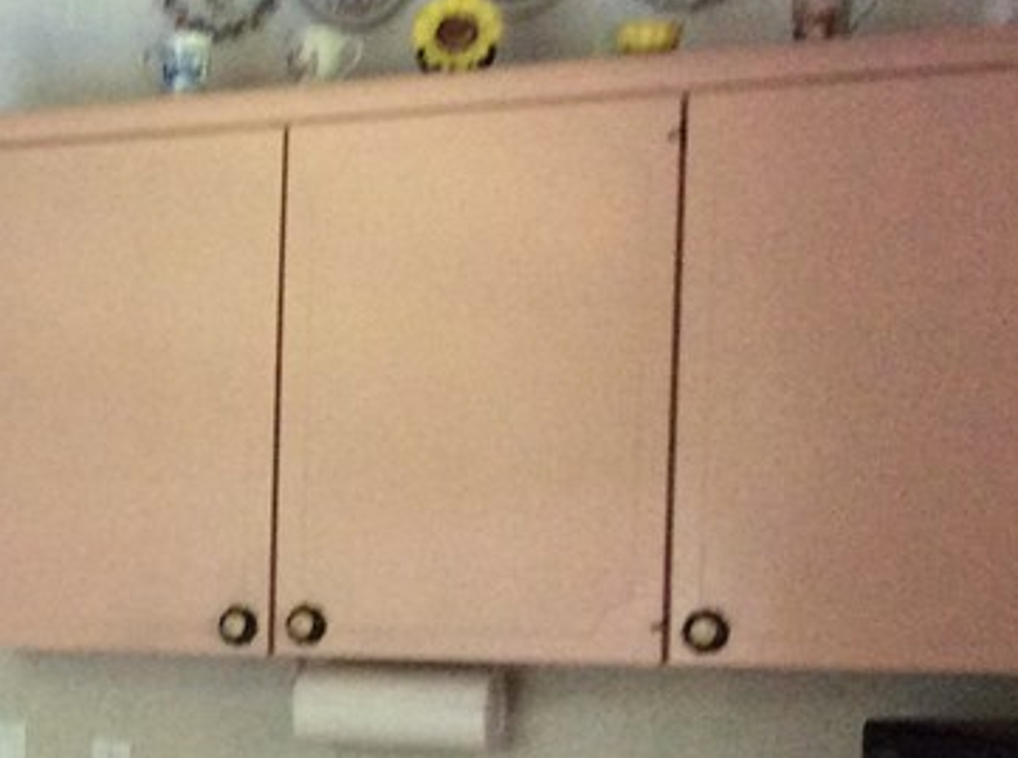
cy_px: 688
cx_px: -274
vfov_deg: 16.0
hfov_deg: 20.0
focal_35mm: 91
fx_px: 2670
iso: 250
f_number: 2.4
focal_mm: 3.3
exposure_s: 1/24
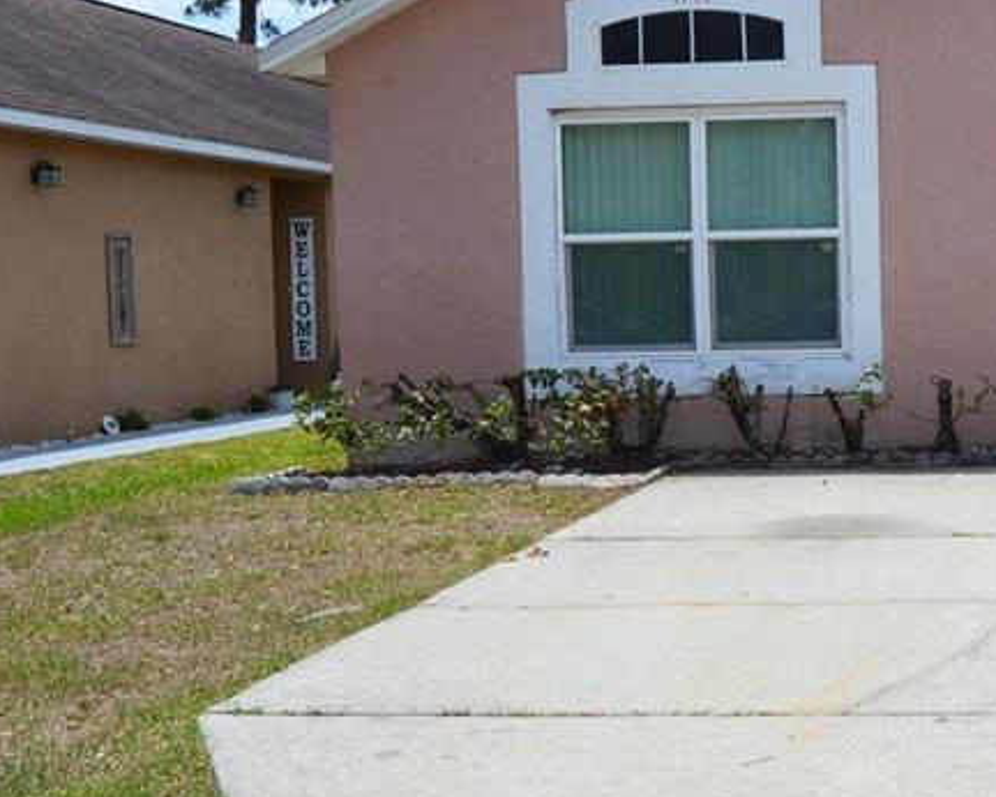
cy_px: 394
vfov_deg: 25.4
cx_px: 989
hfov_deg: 29.4
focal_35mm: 60
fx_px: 1769
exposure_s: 1/500
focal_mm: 18
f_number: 11
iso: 320
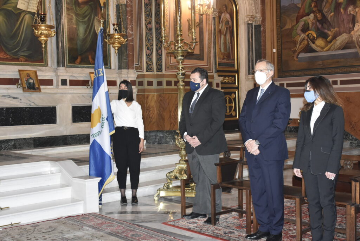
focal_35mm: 45
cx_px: 180
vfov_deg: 29.9
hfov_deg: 43.6
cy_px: 120
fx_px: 450
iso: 1600
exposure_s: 1/60
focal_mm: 30
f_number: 5.6
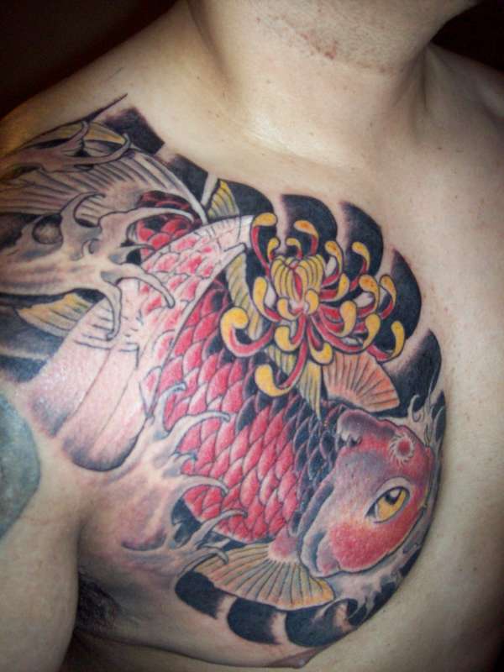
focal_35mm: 36
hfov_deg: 39.7
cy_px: 336
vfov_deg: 51.4
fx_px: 699
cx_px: 252
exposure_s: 1/64
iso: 140
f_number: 2.7
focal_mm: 6
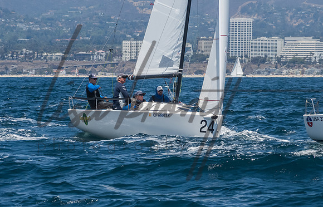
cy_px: 119
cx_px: 136
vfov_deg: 4.5
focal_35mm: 295
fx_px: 2617
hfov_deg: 7.1
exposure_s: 1/1600
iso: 640
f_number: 14
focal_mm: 165
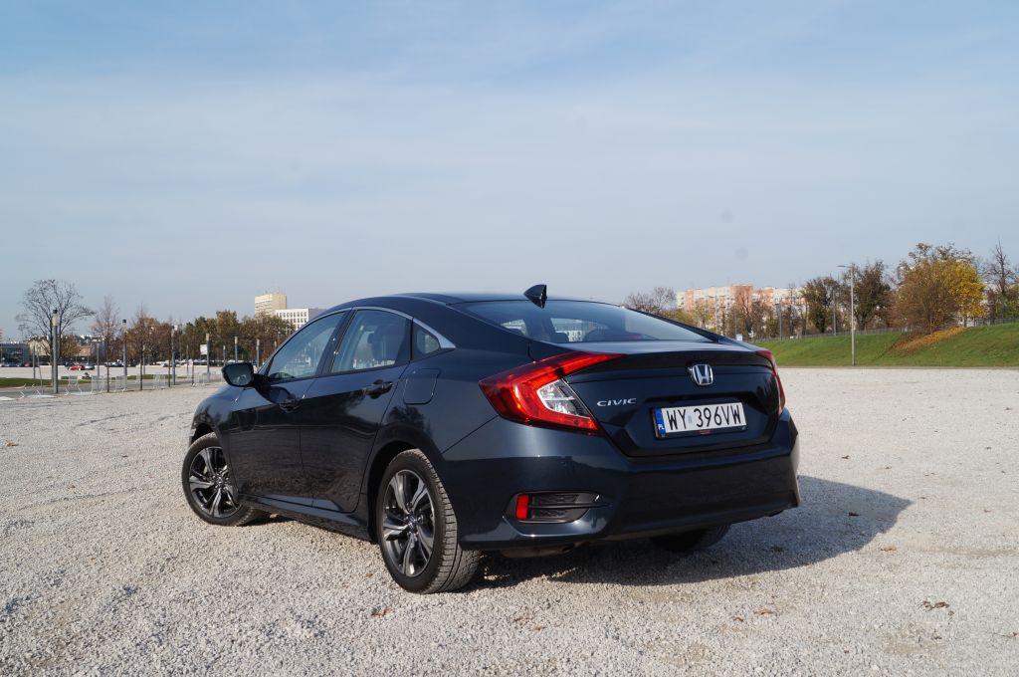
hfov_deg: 53.2
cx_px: 510
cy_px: 338
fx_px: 1018
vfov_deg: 36.8
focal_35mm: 36
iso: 100
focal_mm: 24
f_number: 13
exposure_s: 1/125
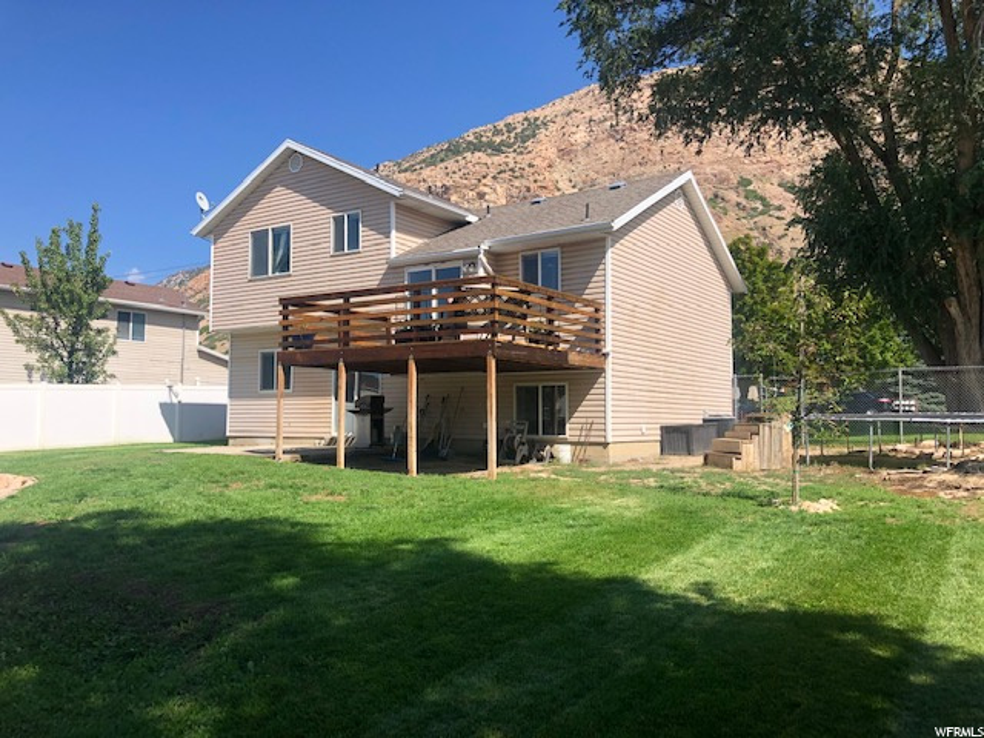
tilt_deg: +4.5
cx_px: 492
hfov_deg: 63.4
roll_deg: -0.6
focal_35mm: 28
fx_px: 796
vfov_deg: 49.7
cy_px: 369
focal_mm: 3.99
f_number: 1.8
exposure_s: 1/1799
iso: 20
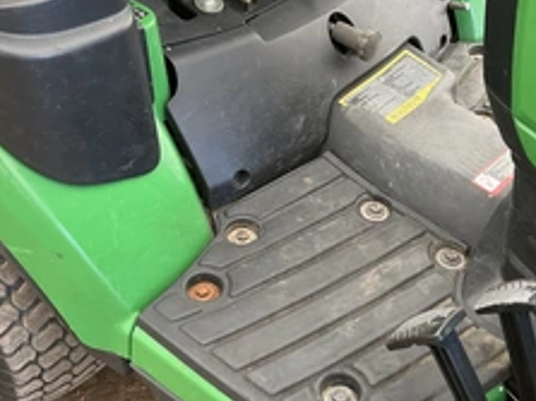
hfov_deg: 36.7
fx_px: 805
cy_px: 243
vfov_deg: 27.9
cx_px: 317
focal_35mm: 52
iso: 64
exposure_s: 1/75
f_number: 1.8
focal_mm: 3
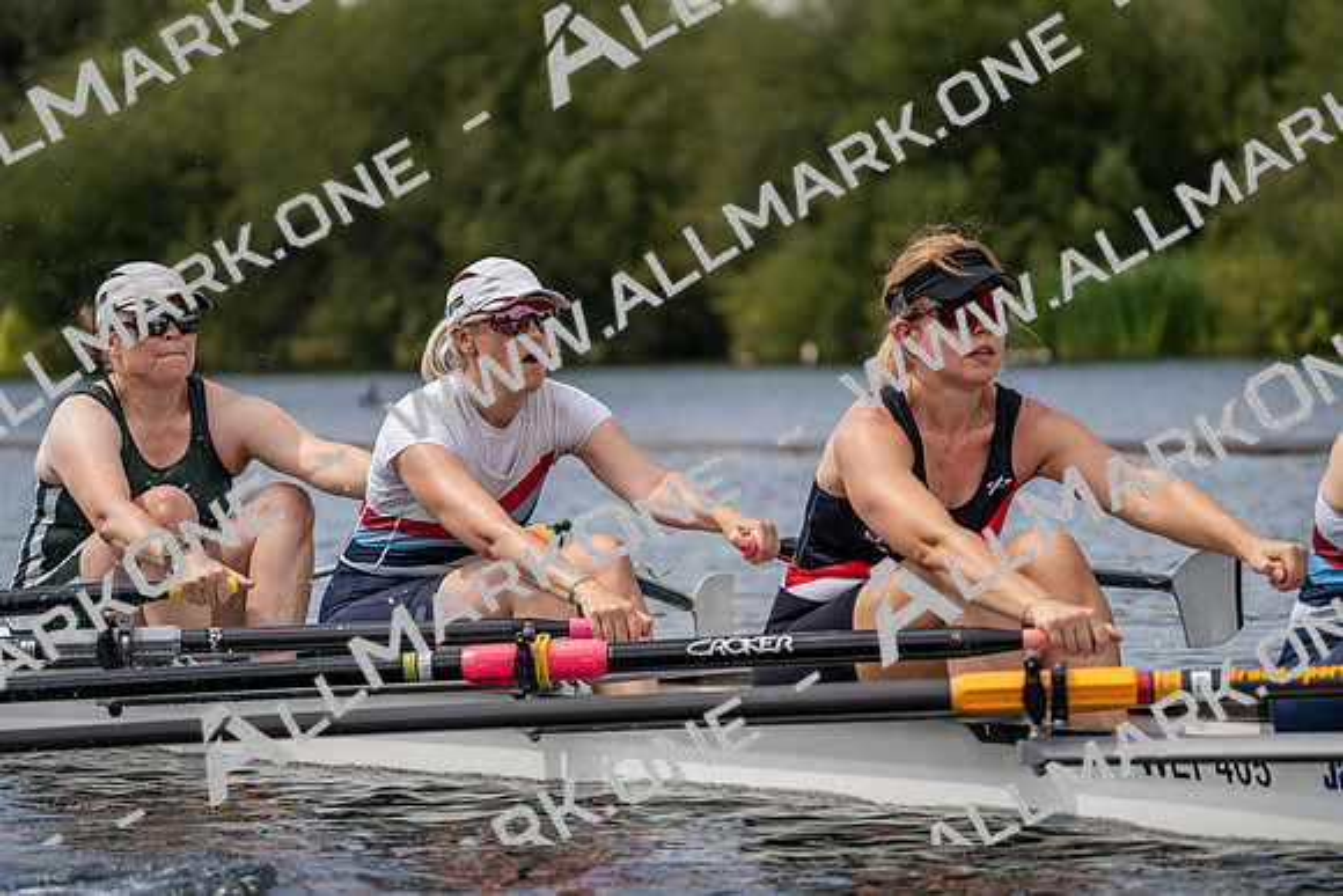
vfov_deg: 6.9
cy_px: 448
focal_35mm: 200
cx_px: 672
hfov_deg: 10.3
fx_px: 7463
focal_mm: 200
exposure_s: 1/1600
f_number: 5.6
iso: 250
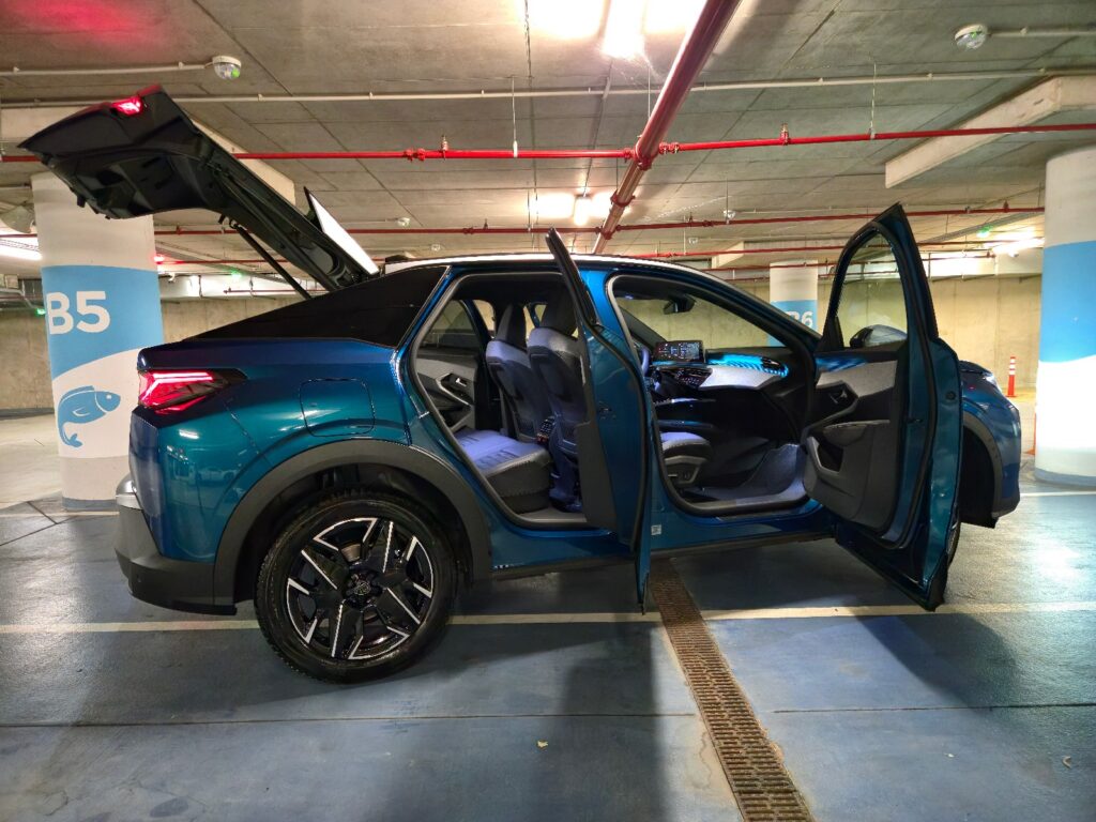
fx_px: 728
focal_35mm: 23
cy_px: 411
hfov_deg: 73.9
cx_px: 548
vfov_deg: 58.9
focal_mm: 5.4
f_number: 1.8
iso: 1000
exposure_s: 1/25
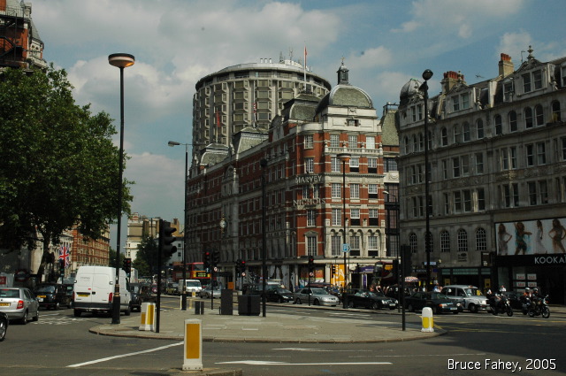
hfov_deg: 48.0
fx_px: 636
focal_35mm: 40
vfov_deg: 32.9
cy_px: 188
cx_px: 283
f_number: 13
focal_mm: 27
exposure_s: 1/1000
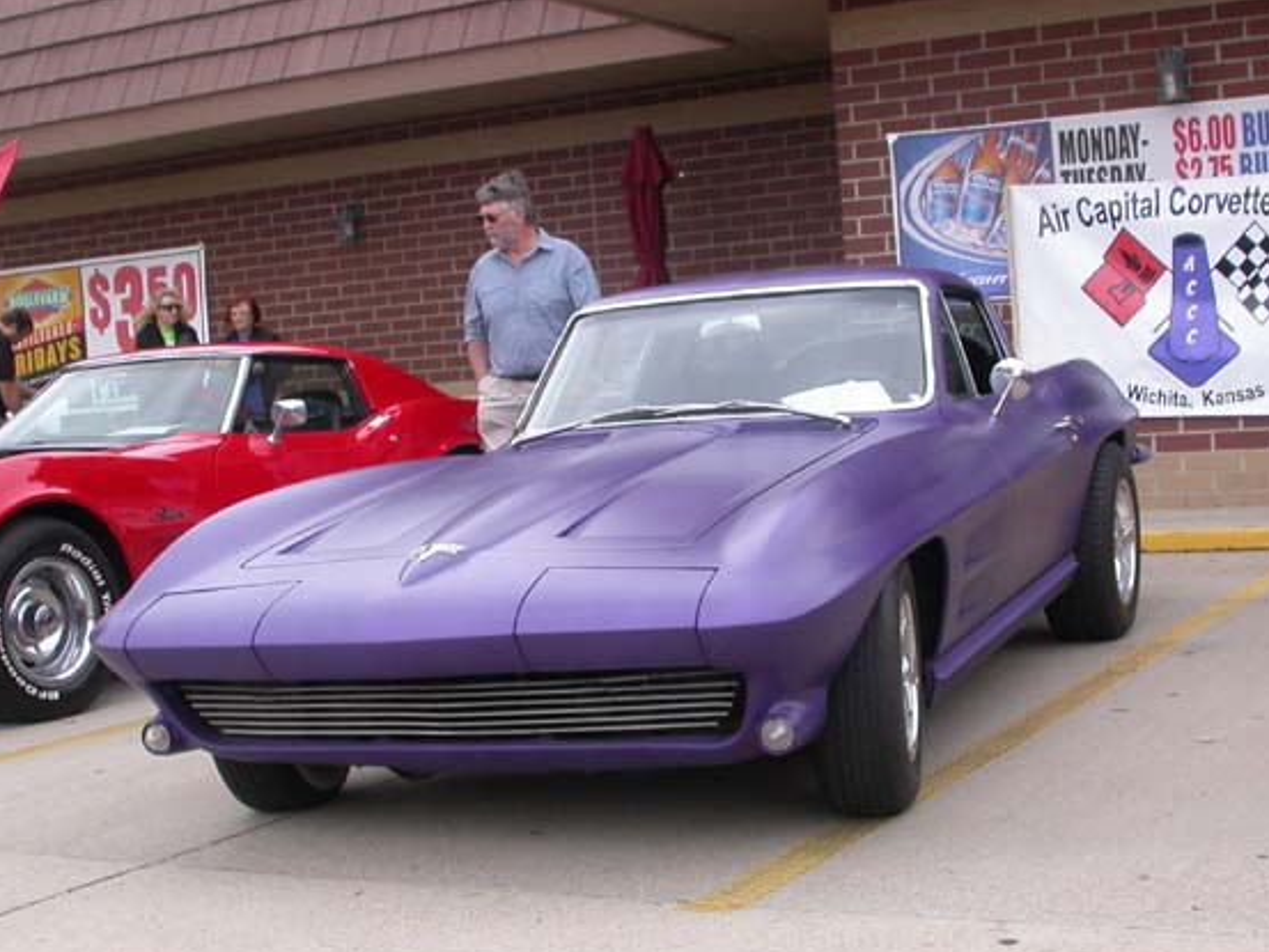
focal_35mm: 55
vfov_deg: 26.6
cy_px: 461
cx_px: 659
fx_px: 2017
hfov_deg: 34.9
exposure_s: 1/151
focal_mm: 7.85
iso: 100
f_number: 5.3
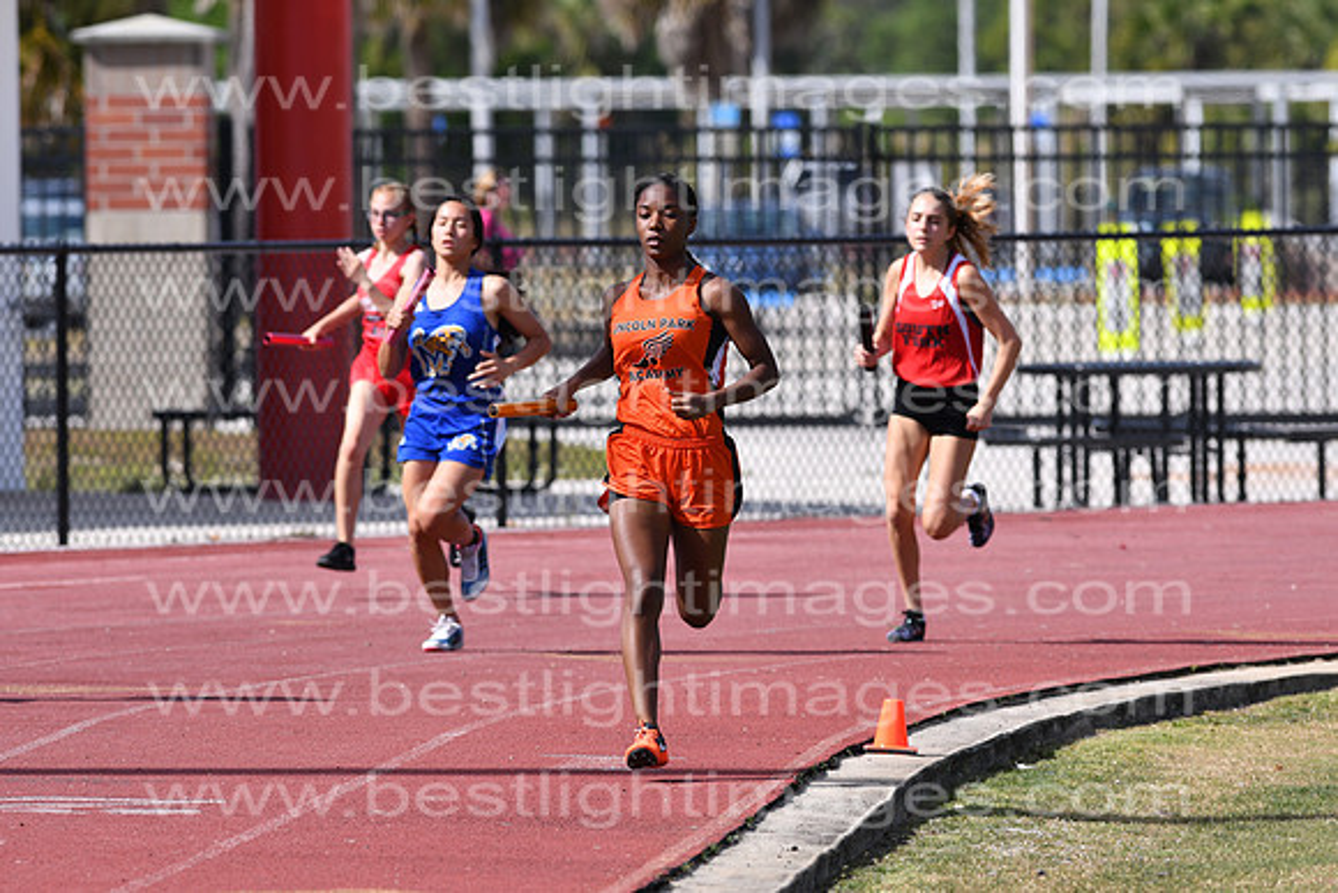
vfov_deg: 3.1
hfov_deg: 4.6
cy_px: 446
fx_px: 16728
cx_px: 669
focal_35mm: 450
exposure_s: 1/640
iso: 100
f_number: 5.6
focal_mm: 300
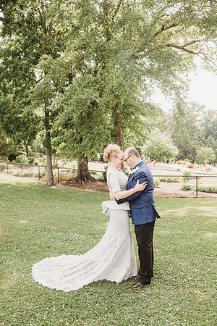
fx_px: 271
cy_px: 163
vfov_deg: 61.9
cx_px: 108
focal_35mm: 30
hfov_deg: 43.6
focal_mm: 30
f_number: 4
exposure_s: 1/320
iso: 200
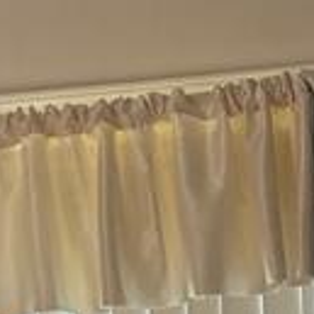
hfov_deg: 10.3
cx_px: 10
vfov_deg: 10.2
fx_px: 1724
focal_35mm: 168
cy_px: 406
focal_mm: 6.76
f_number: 1.78
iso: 800
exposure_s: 1/60
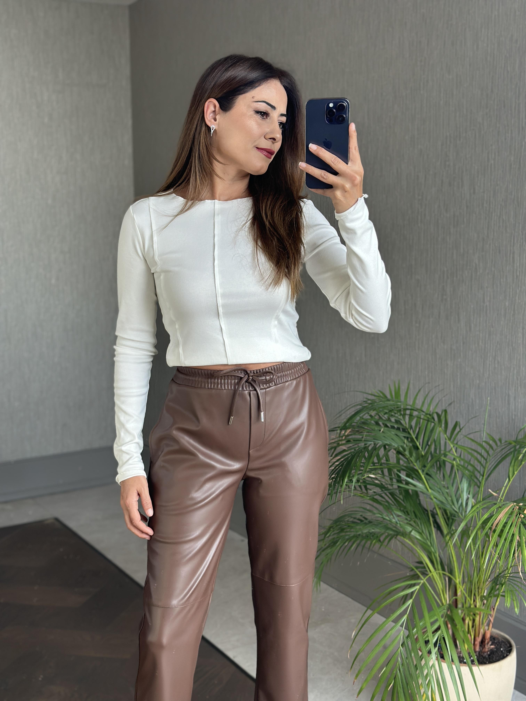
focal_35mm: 48
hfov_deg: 30.3
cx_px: 263
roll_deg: +1.6
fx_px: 972
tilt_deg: -19.3
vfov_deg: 39.7
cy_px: 350
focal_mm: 6.86
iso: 125
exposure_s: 1/115
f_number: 1.78
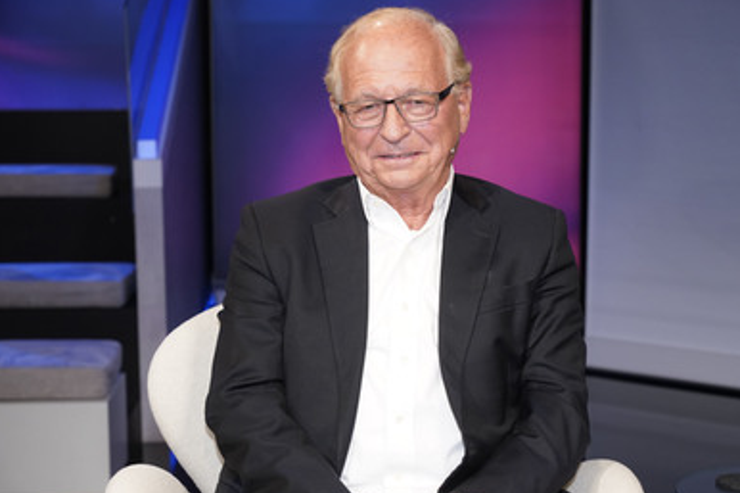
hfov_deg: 26.6
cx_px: 411
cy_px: 267
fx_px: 1561
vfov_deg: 17.9
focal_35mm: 76
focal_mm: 65
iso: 2000
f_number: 5.6
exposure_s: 1/125
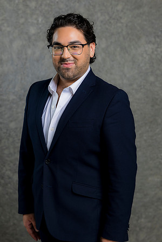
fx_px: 574
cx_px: 81
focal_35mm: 85
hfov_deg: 16.1
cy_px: 121
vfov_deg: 23.9
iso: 125
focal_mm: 85
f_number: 5
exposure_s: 1/200
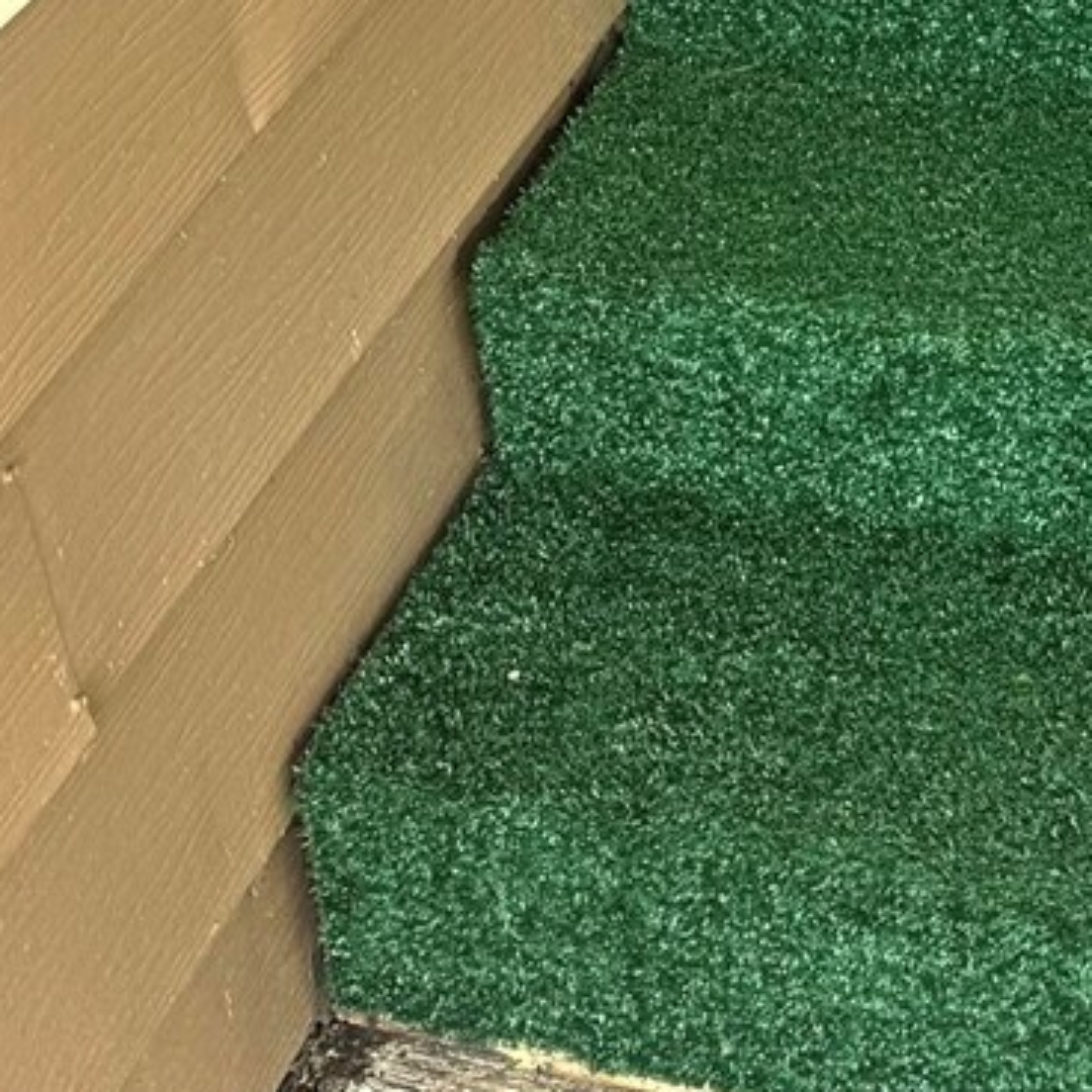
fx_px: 2962
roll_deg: +5.3
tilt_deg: -12.2
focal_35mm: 83
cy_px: -1003
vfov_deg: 16.6
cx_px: 1110
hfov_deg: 20.2
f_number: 1.78
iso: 80
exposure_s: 1/430
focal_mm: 6.76
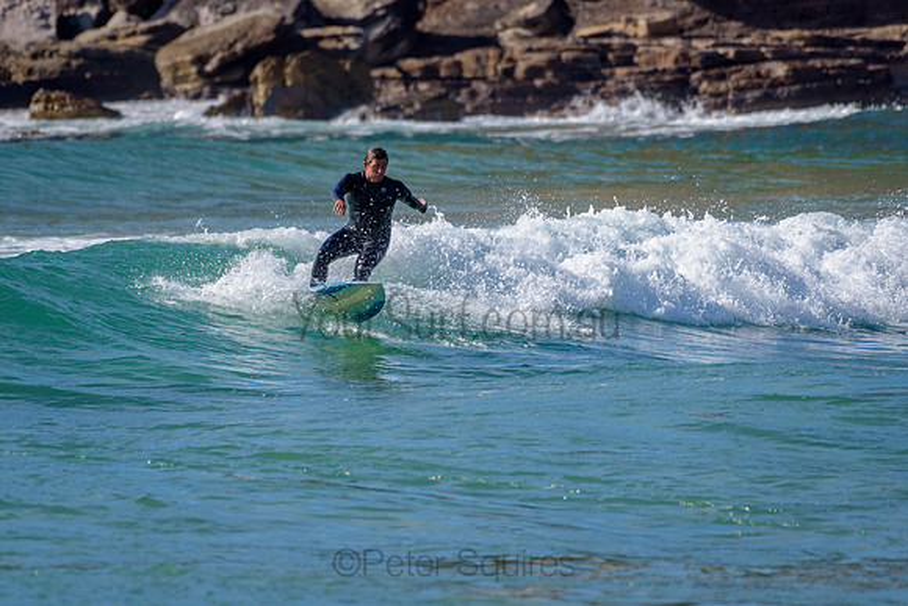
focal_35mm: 613
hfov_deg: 3.4
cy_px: 235
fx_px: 15460
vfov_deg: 2.2
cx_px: 352
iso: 180
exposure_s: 1/2000
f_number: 5.6
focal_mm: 500
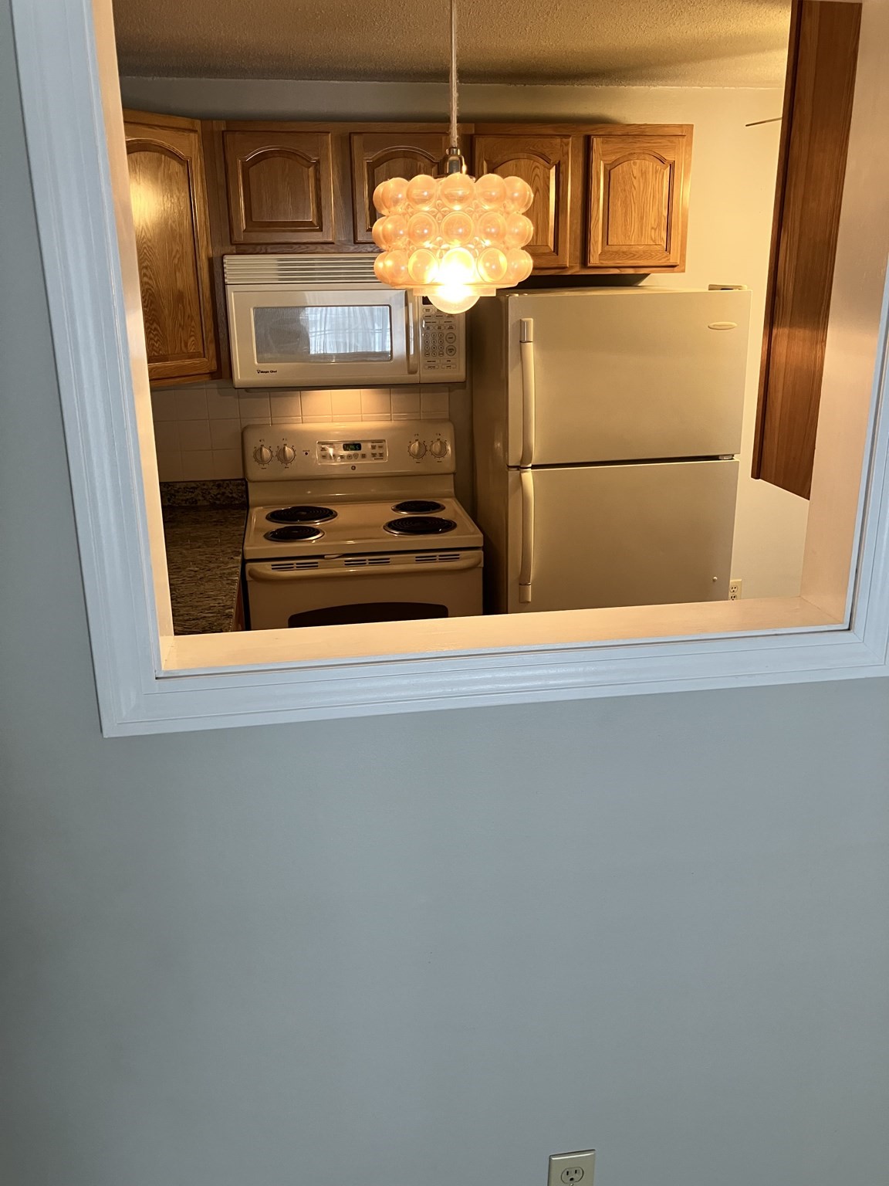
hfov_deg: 49.7
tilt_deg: -17.5
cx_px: 444
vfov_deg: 63.4
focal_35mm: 28
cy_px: 593
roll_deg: +1.0
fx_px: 959
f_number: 1.8
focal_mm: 3.99
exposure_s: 1/60
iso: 125
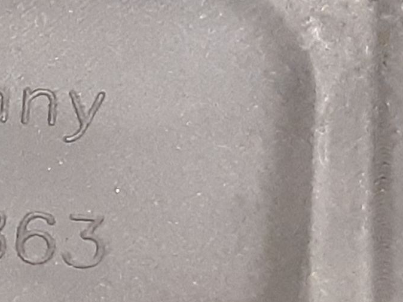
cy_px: 186
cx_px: -194
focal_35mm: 79
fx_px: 920
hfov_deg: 21.1
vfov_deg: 18.6
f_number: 1.7
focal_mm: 3.93
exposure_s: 1/25
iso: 320
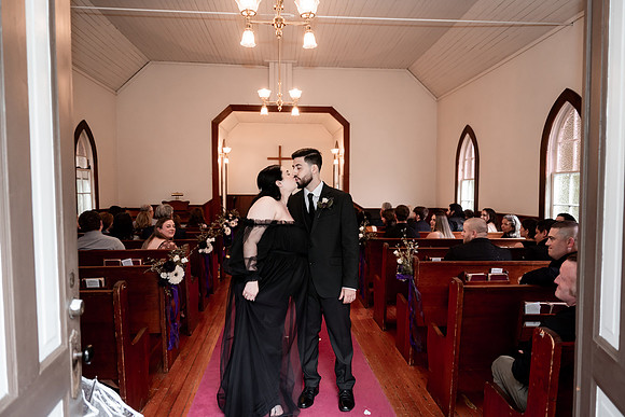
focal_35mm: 24
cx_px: 312
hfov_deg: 73.7
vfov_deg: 53.2
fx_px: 417
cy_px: 208
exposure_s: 1/250
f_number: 2.8
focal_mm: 24
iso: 800
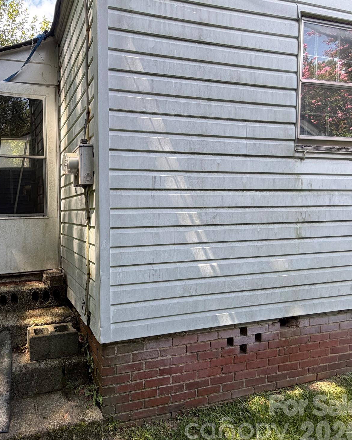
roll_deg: +1.8
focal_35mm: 19
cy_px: 224
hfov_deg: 63.2
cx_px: 59
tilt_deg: -1.9
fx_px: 247
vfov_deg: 83.3
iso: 40
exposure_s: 1/145
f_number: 2.2
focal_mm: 2.22
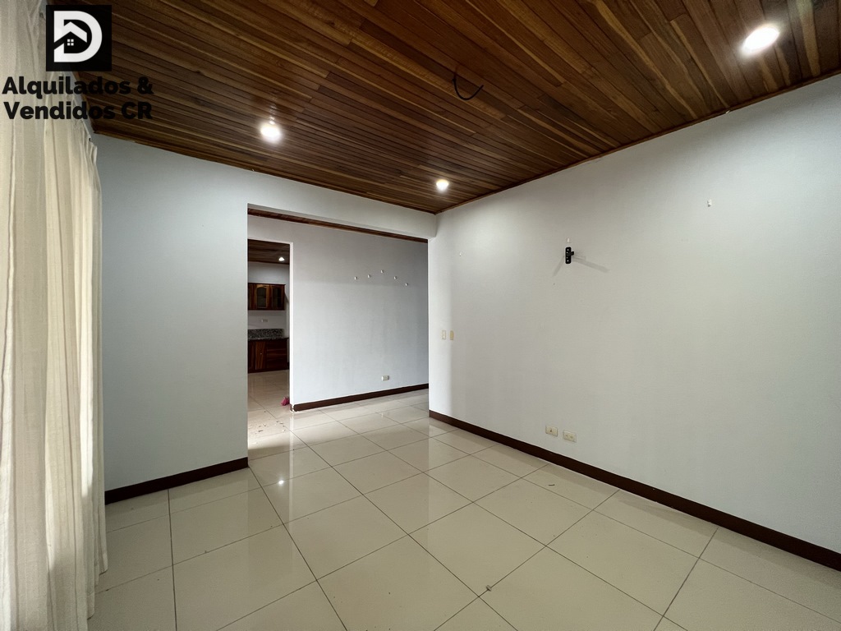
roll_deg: +0.0
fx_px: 316
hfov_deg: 106.2
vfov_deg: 89.9
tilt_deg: -0.4
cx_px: 420
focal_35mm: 13
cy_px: 316
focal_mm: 1.57
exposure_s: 1/60
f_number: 1.8
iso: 160
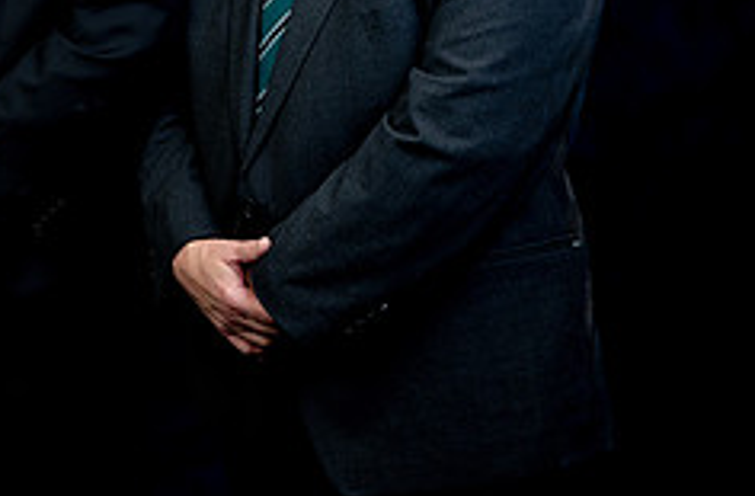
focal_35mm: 93
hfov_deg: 20.8
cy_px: -23
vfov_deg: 14.3
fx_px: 1941
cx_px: -108
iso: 200
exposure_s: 1/200
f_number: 4.5
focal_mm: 36
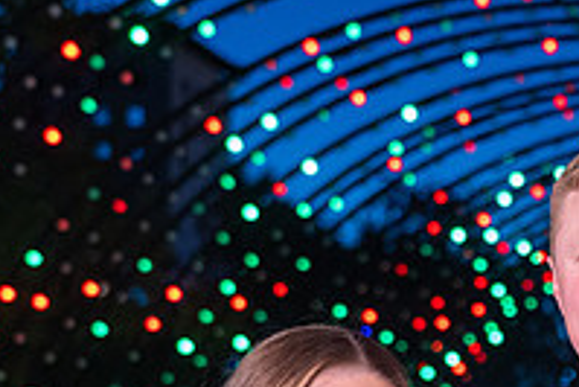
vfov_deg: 10.1
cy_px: 502
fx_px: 2157
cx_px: 553
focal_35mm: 134
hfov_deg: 15.1
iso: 3200
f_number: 4
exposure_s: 1/80
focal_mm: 46
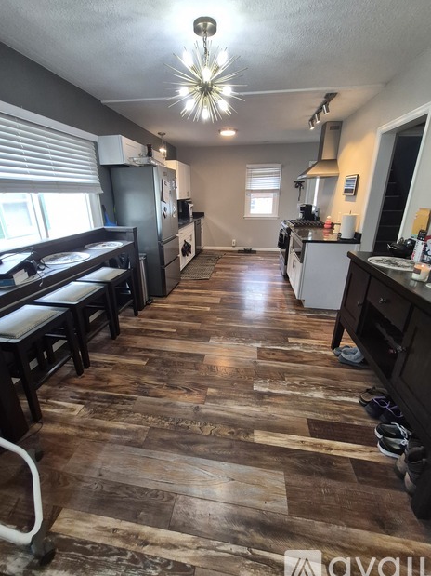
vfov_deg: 102.0
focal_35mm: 14
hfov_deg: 85.6
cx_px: 202
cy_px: 277
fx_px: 232
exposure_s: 1/60
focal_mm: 1.74
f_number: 2.2
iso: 125
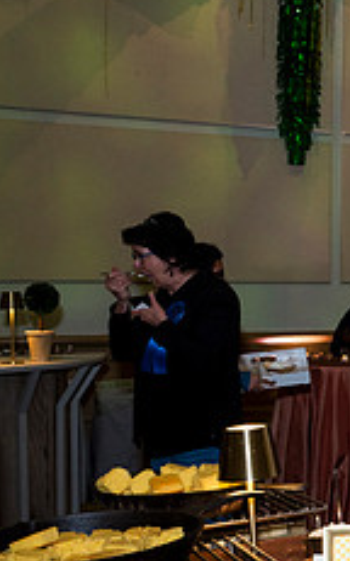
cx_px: 718
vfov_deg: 31.5
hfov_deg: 15.5
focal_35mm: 65
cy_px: 303
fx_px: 994
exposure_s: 1/125
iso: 800
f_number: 5.6
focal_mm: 24
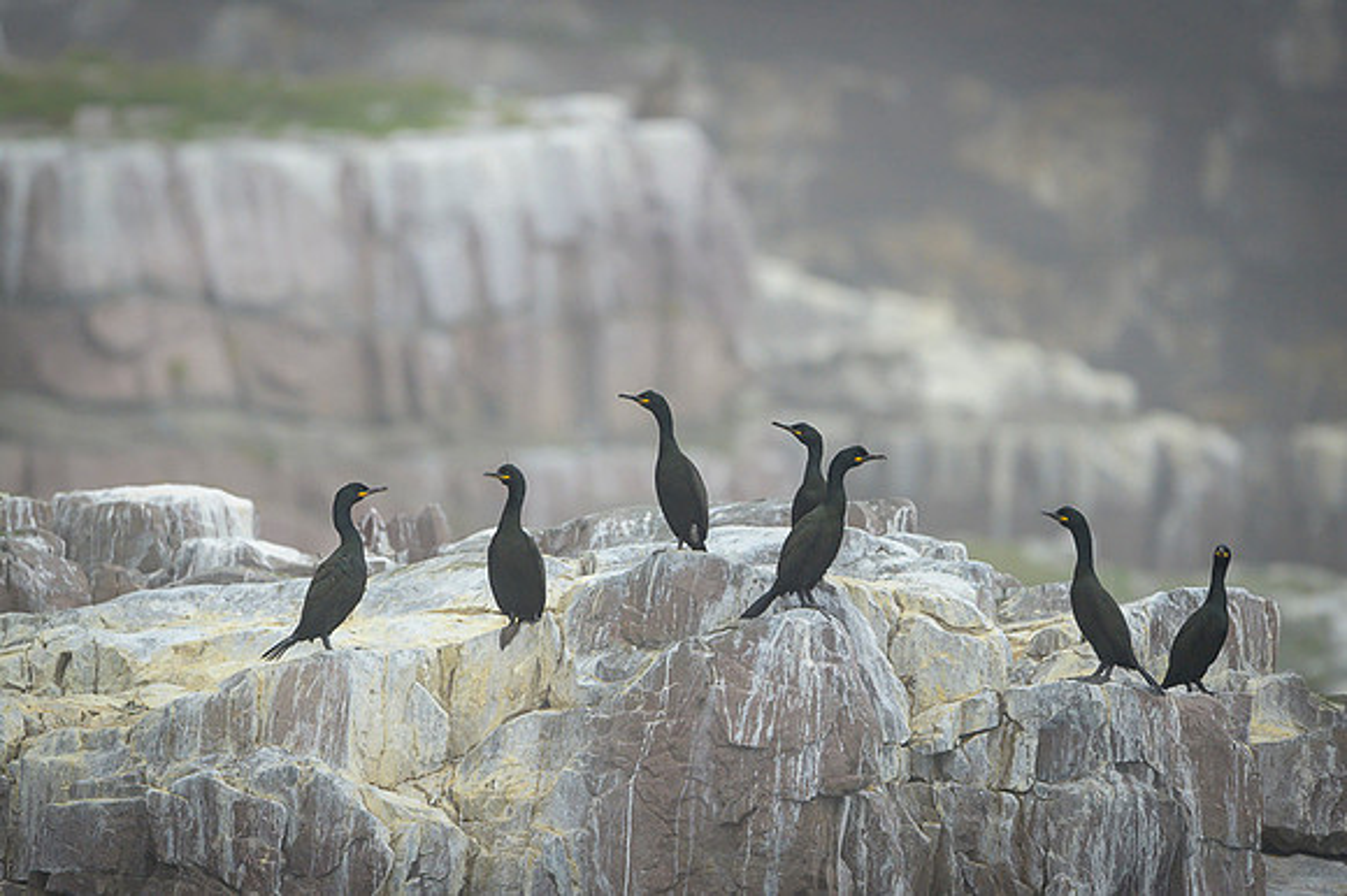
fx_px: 18697
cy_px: 448
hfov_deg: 4.1
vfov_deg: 2.7
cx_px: 674
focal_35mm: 500
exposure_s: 1/2000
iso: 1600
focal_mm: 500
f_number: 4
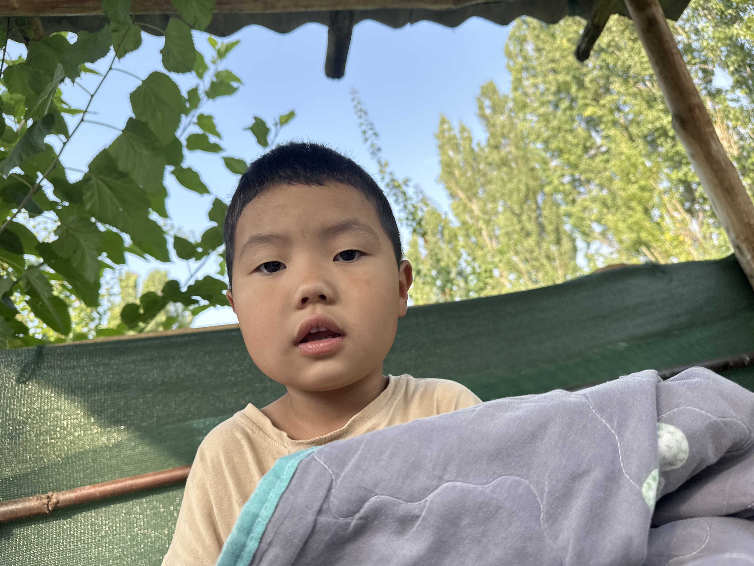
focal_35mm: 24
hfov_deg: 71.6
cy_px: 283
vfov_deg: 56.8
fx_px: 523
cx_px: 377
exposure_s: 1/611
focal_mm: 6.86
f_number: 1.78
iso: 80
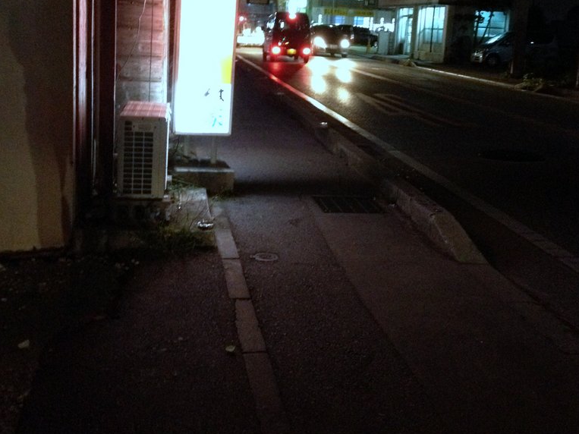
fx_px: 786
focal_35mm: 47
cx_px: 291
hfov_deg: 40.4
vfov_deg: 30.6
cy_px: 140
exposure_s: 1/15
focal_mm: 4.28
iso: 800
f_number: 2.4
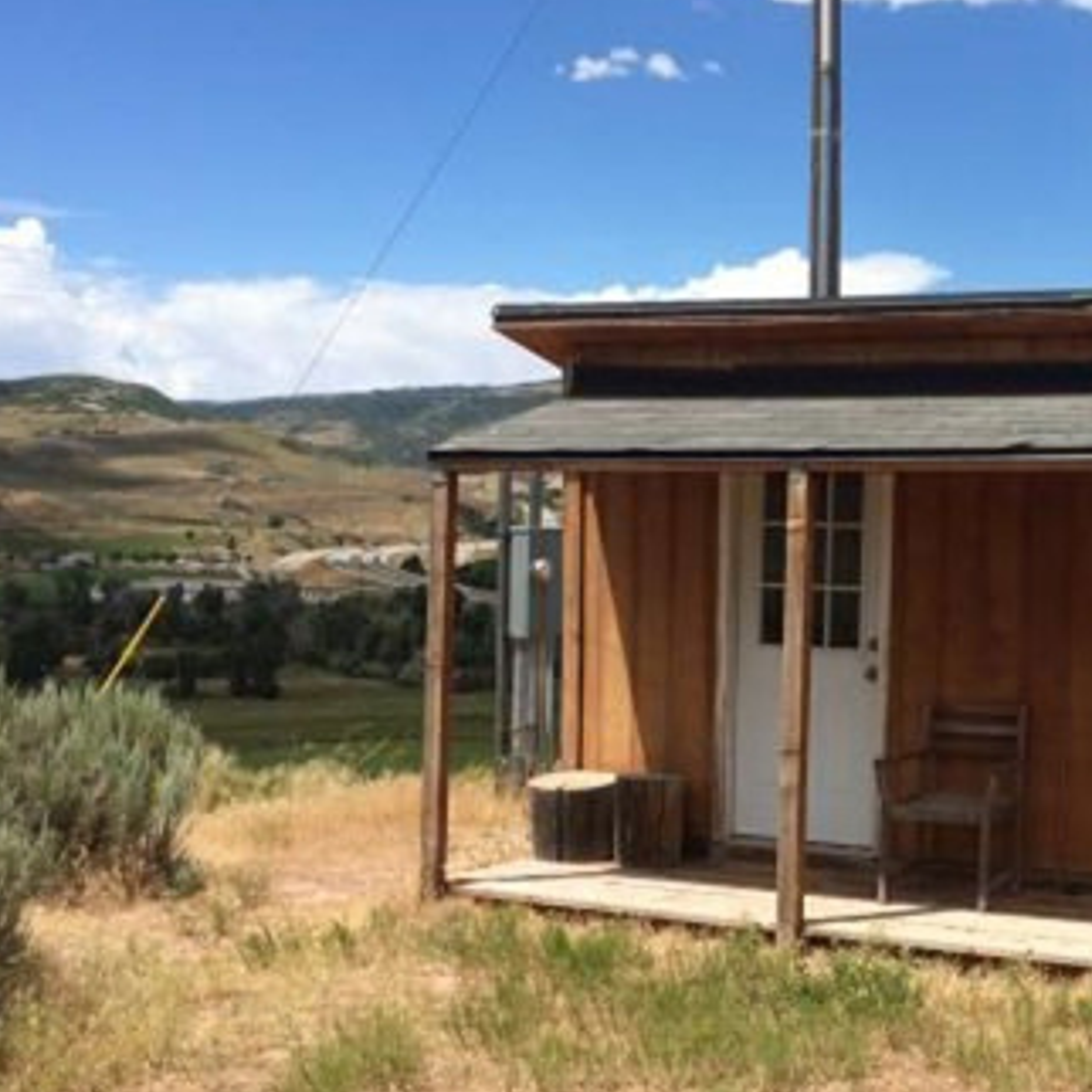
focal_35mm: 51
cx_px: 909
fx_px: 1820
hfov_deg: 32.3
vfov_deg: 33.3
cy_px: 624
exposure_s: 1/2053
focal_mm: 4.15
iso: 32
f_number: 2.2
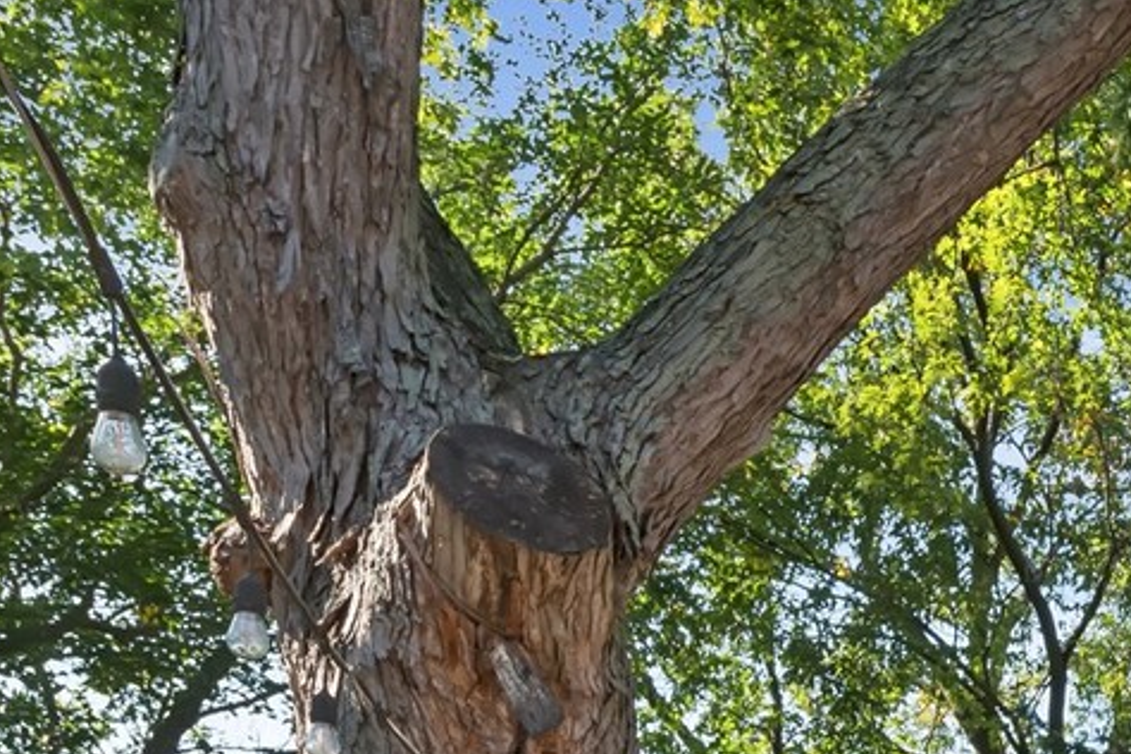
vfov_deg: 18.1
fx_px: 2042
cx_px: 1522
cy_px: 1210
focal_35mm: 65
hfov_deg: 25.9
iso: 200
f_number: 9.5
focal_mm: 19
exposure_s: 1/90
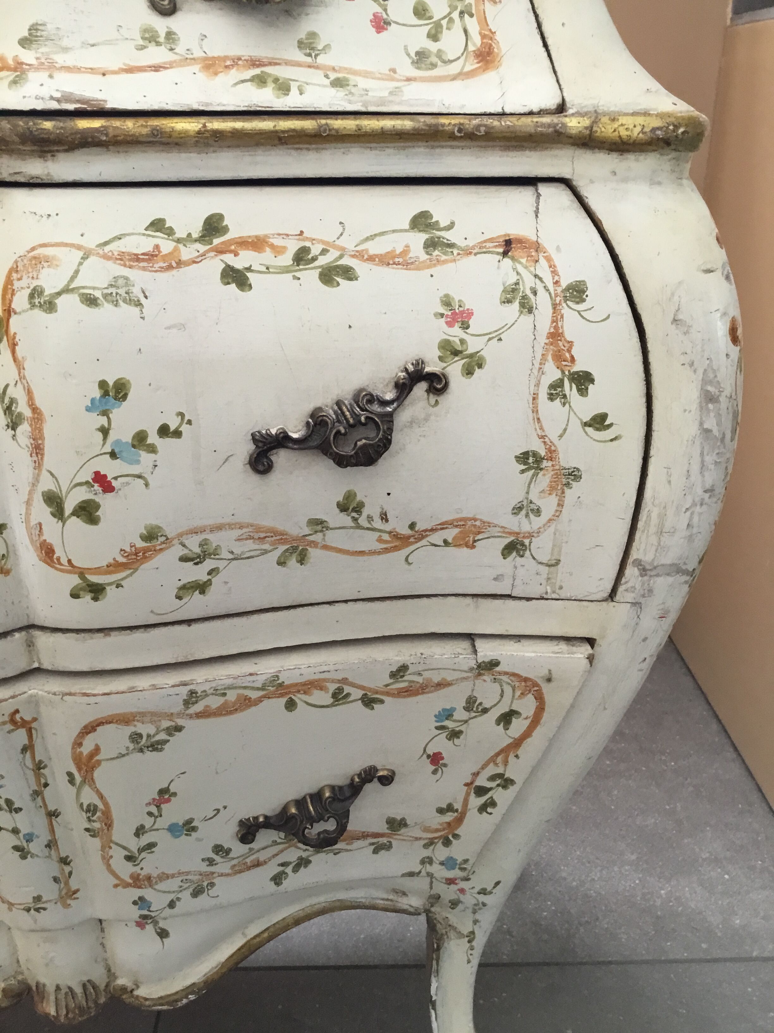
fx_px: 924
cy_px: 516
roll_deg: +1.2
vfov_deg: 58.4
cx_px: 387
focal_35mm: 31
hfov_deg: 45.4
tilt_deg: -23.1
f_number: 2.4
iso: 100
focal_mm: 3.3
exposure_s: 1/33
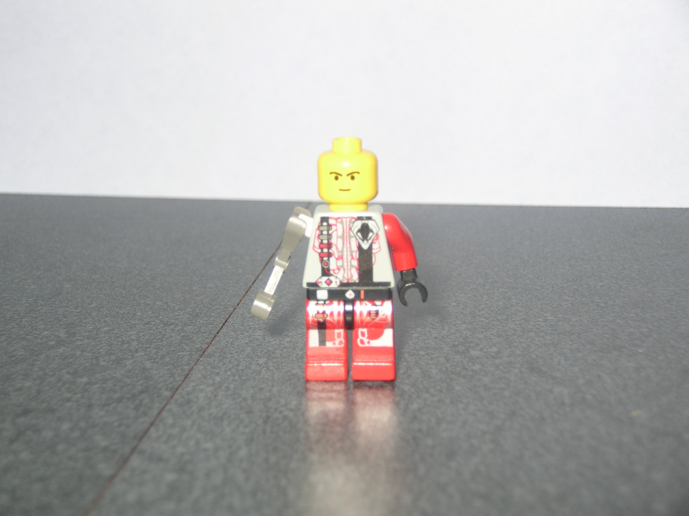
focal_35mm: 64
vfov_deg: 22.9
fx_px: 1273
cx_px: 344
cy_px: 258
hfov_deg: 30.3
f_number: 3.2
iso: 50
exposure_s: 1/120
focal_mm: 10.6
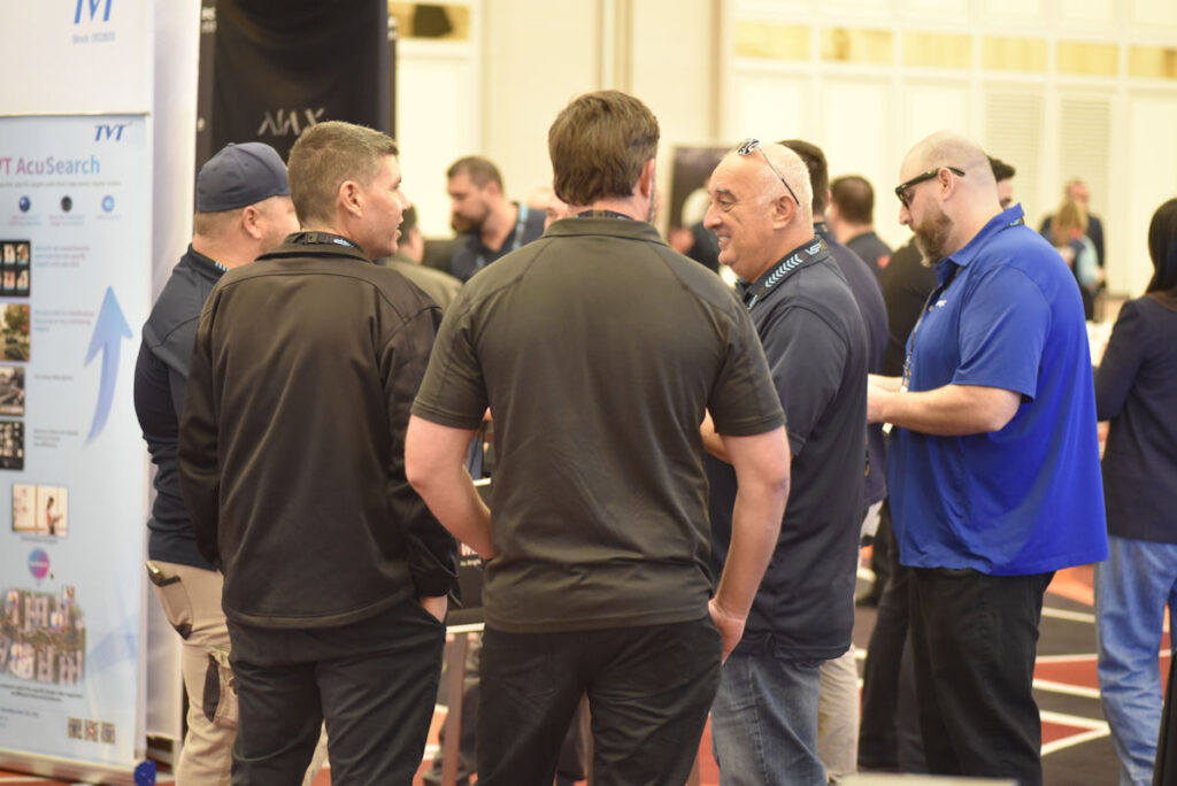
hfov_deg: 20.4
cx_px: 588
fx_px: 3271
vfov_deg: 13.7
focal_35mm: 100
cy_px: 393
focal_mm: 100
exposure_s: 1/125
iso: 5000
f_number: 2.8
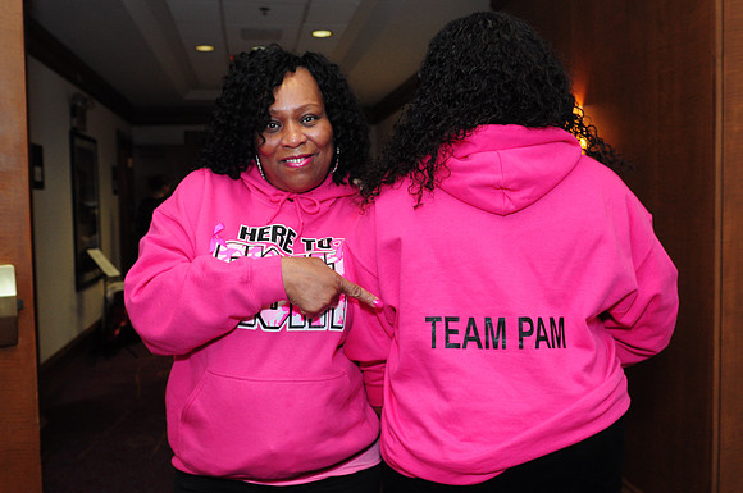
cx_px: 372
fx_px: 742
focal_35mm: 36
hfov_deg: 53.2
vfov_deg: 36.8
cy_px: 246
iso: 800
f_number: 4.5
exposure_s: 1/60
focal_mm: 24
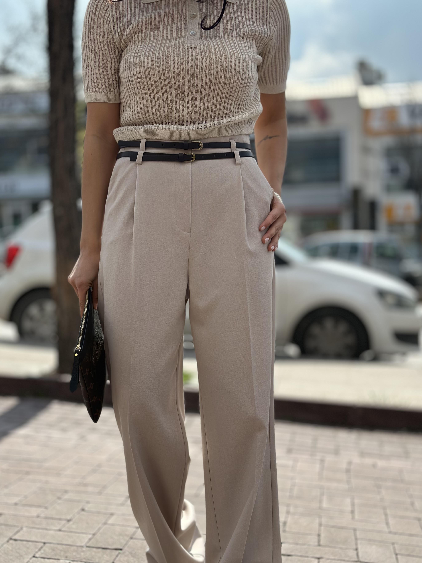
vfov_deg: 36.1
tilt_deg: -2.7
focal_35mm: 53
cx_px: 198
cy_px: 306
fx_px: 861
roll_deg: +1.4
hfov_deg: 27.5
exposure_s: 1/6211
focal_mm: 6.86
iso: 100
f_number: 1.78
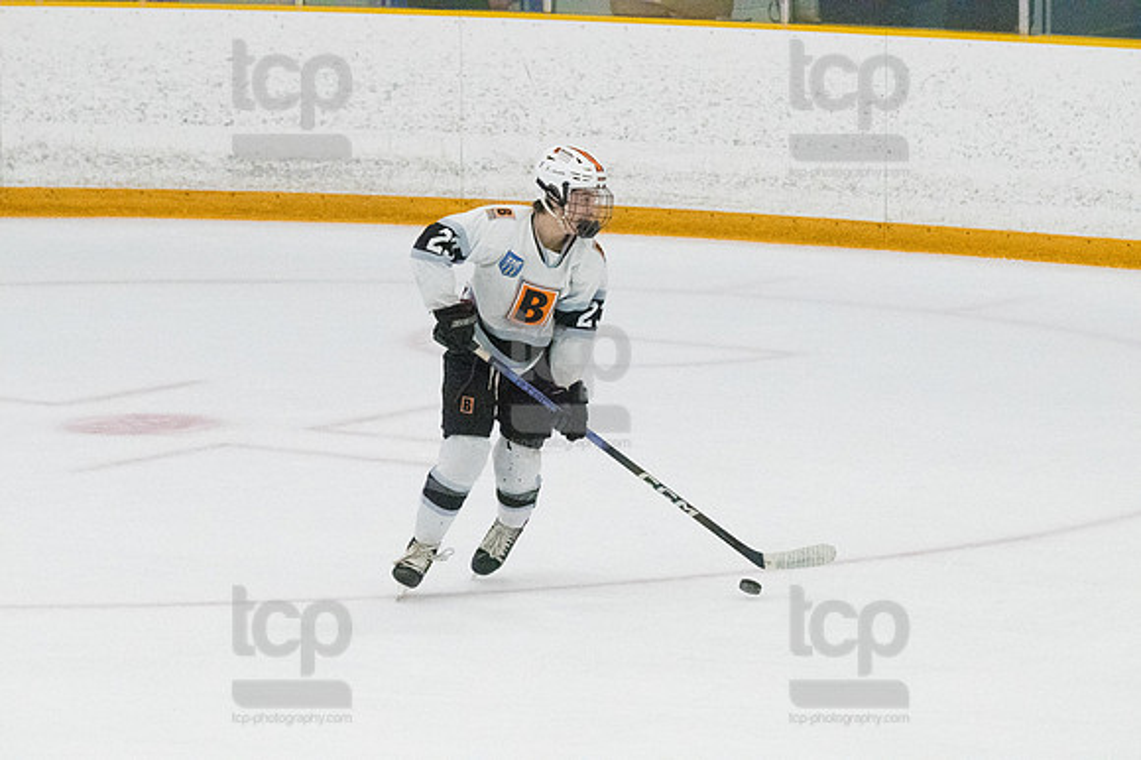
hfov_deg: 6.9
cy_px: 380
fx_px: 9503
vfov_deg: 4.6
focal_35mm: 300
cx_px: 570
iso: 8000
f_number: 5
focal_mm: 200
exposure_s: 1/1600
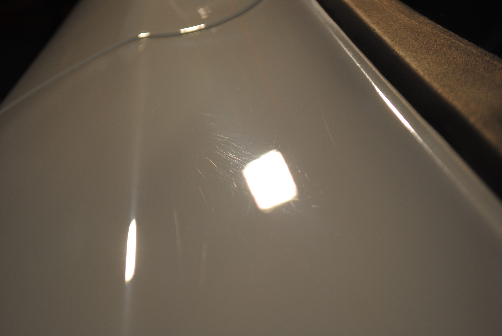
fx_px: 1152
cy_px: 168
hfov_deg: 24.6
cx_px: 251
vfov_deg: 16.6
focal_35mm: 82
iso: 100
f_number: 5.6
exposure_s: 1/15
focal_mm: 55
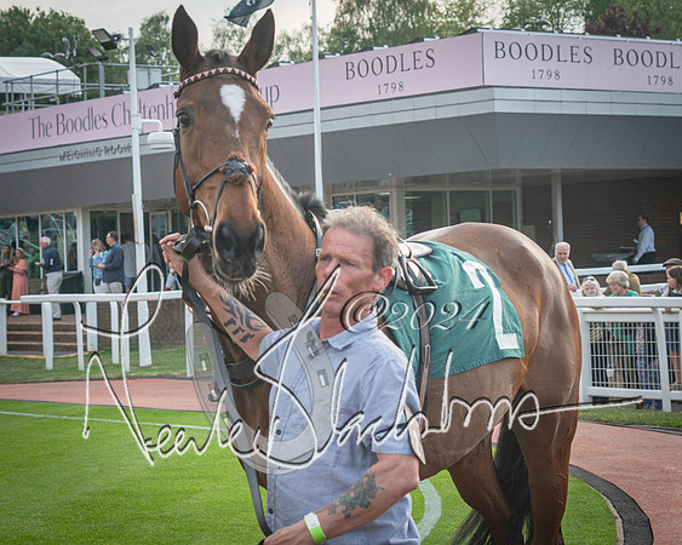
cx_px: 377
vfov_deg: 15.7
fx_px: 1981
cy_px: 236
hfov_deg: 19.5
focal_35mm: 98
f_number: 5
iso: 200
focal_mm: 50
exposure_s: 1/400
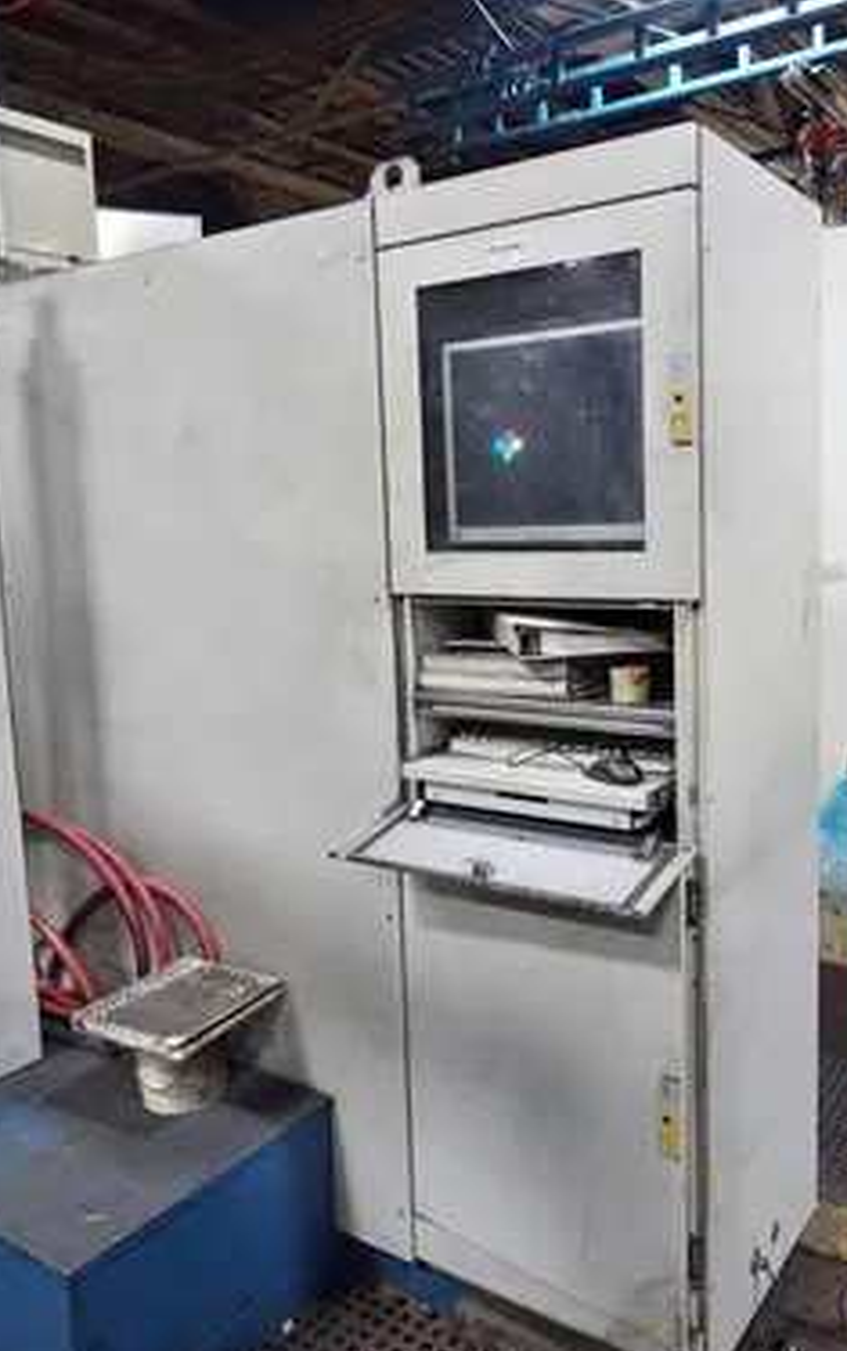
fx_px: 958
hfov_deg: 47.6
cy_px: 712
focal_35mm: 26
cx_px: 451
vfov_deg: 70.3
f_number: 1.8
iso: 2000
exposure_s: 1/250
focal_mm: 8.8
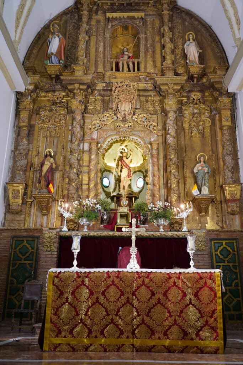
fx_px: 354
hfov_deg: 37.9
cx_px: 122
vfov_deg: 54.4
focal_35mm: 35
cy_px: 182
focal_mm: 35
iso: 4000
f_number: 4
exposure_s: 1/160
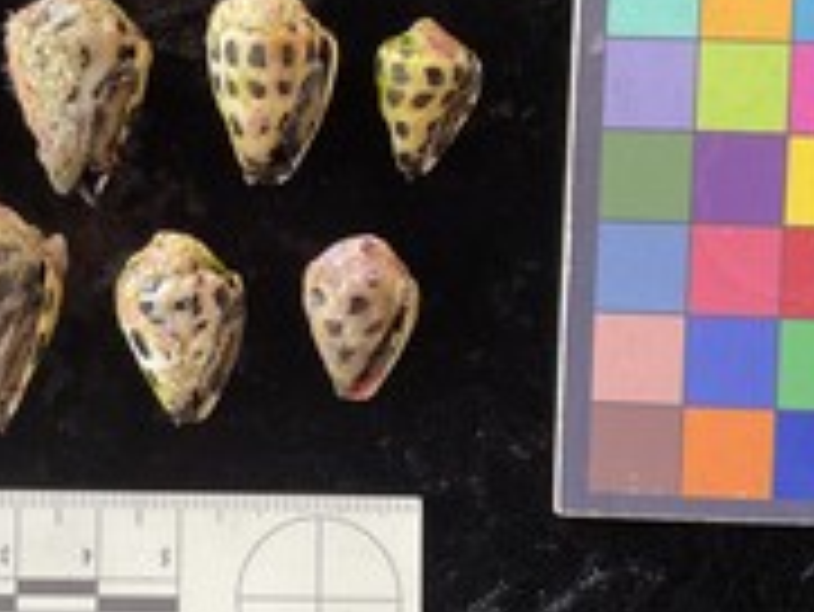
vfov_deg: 26.1
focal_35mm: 56
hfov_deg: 33.9
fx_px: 1318
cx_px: 238
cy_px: 236
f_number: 1.8
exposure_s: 1/60
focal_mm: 3
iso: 64
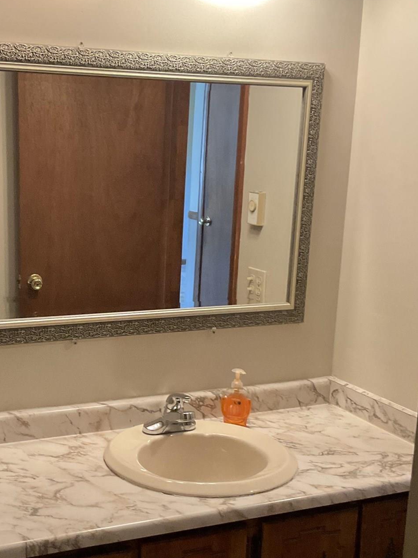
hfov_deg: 27.3
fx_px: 853
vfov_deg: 36.0
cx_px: 133
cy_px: 341
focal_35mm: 53
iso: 200
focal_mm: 3
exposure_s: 1/60
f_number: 1.8
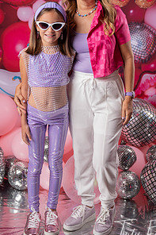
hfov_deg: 20.3
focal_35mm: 67
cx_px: 81
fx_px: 436
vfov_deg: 29.9
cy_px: 81
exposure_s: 1/250
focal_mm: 44
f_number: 3.2
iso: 50
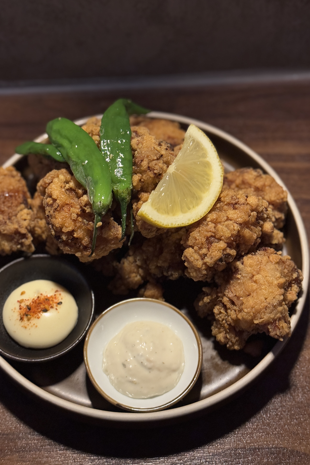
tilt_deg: -60.3
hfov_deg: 26.0
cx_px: 133
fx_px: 672
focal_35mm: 52
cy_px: 234
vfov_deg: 38.2
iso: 400
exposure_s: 1/40
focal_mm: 6.76
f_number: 1.78
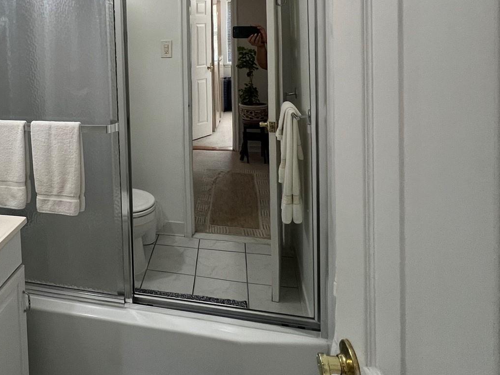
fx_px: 376
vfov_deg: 48.6
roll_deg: +1.9
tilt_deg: -2.2
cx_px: 127
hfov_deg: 63.5
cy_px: 52
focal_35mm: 26
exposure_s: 1/120
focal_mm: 1.57
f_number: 1.8
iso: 250
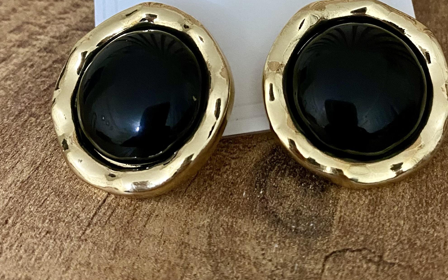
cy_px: 3
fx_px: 659
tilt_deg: -41.5
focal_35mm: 54
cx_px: 270
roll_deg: +4.8
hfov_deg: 37.4
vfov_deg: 23.1
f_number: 1.8
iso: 500
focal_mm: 4.25
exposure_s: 1/25
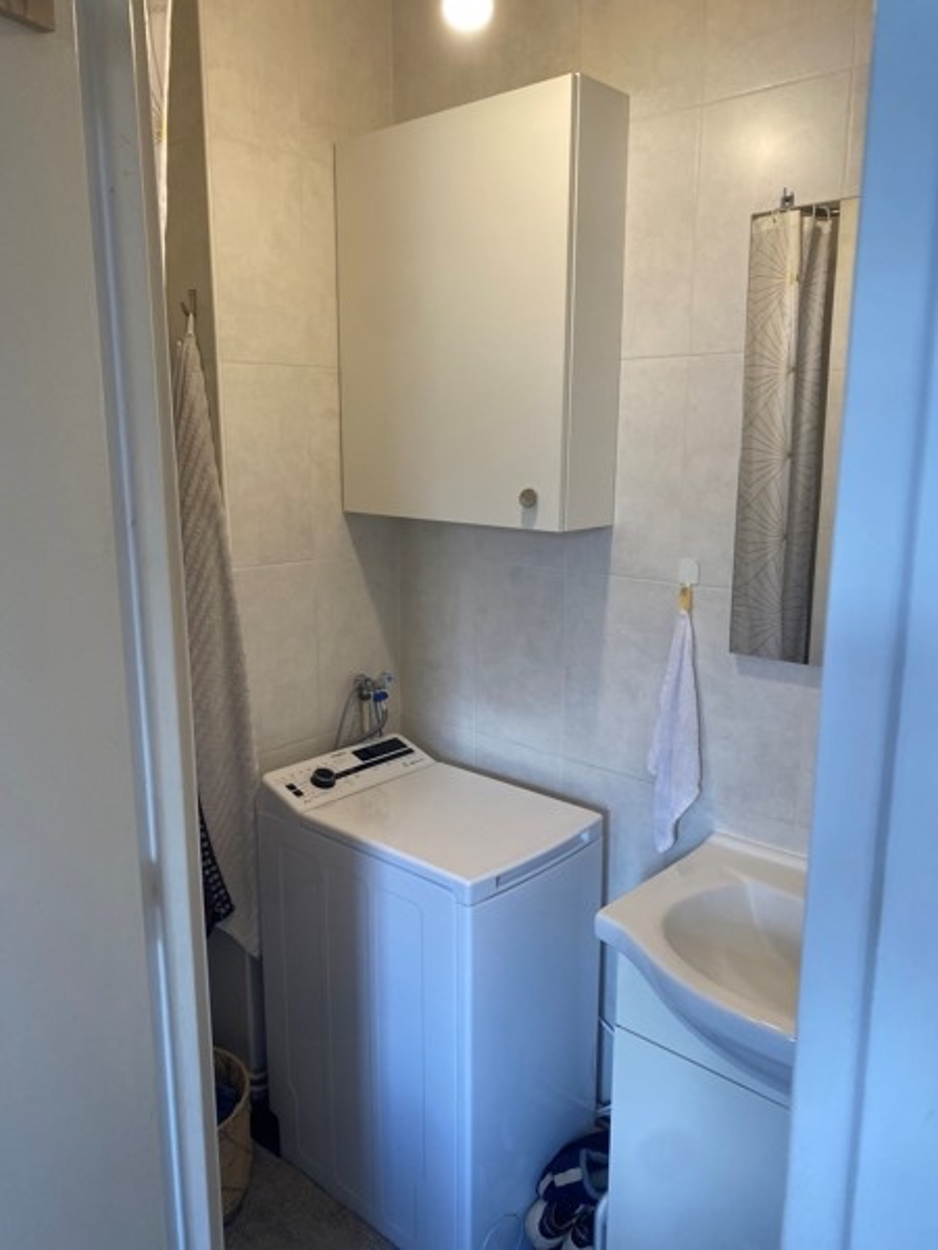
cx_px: 469
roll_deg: +0.0
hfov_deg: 53.1
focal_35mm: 26
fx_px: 939
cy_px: 625
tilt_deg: -12.2
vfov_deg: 67.3
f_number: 1.8
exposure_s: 1/100
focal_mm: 4.25
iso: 80
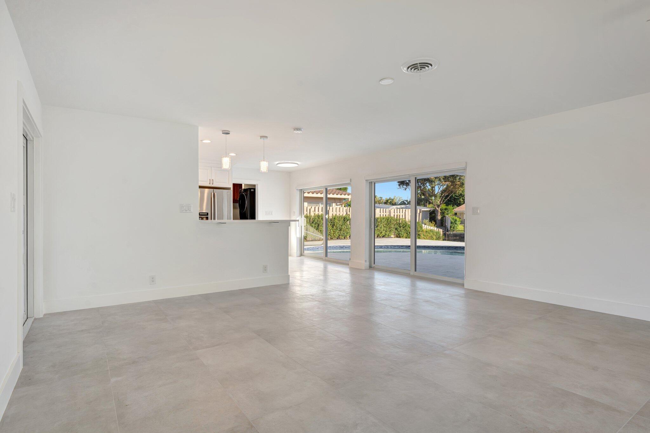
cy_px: 216
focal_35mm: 19
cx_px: 325
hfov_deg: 87.2
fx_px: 341
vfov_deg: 64.8
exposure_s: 1/15
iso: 320
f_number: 9
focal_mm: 18.9
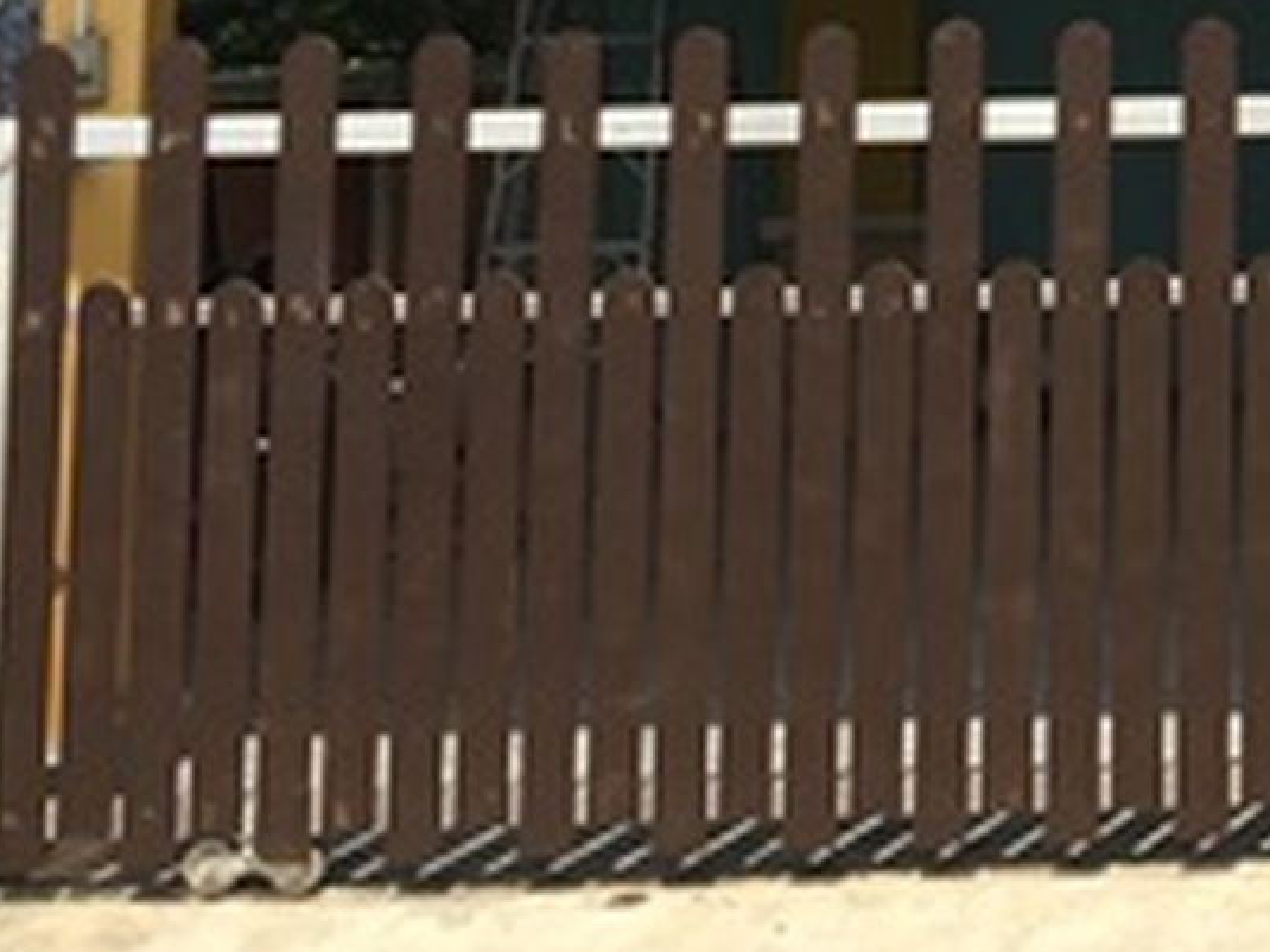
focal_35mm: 111
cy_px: -534
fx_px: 4071
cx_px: 1961
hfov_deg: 16.1
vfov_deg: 12.6
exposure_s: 1/1980
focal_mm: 4.15
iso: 32
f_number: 2.2
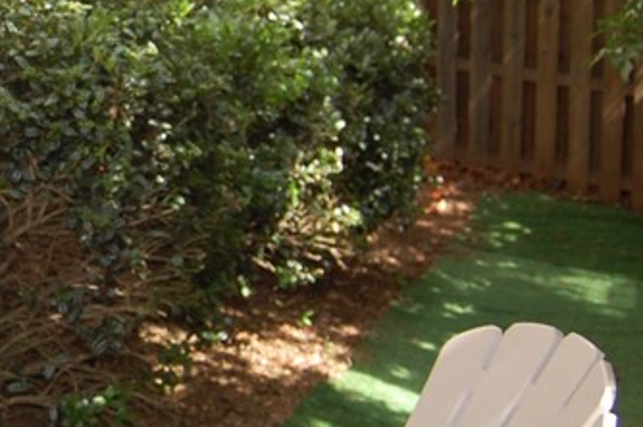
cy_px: 113
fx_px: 1570
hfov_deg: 21.4
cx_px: -140
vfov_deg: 15.4
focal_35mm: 88
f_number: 4
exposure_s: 1/500
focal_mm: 18
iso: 400
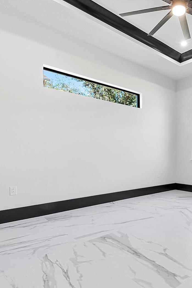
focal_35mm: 23
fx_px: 184
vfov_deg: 76.1
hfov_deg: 51.6
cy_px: 146
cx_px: 154
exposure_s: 1/6
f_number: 11
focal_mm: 10
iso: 160
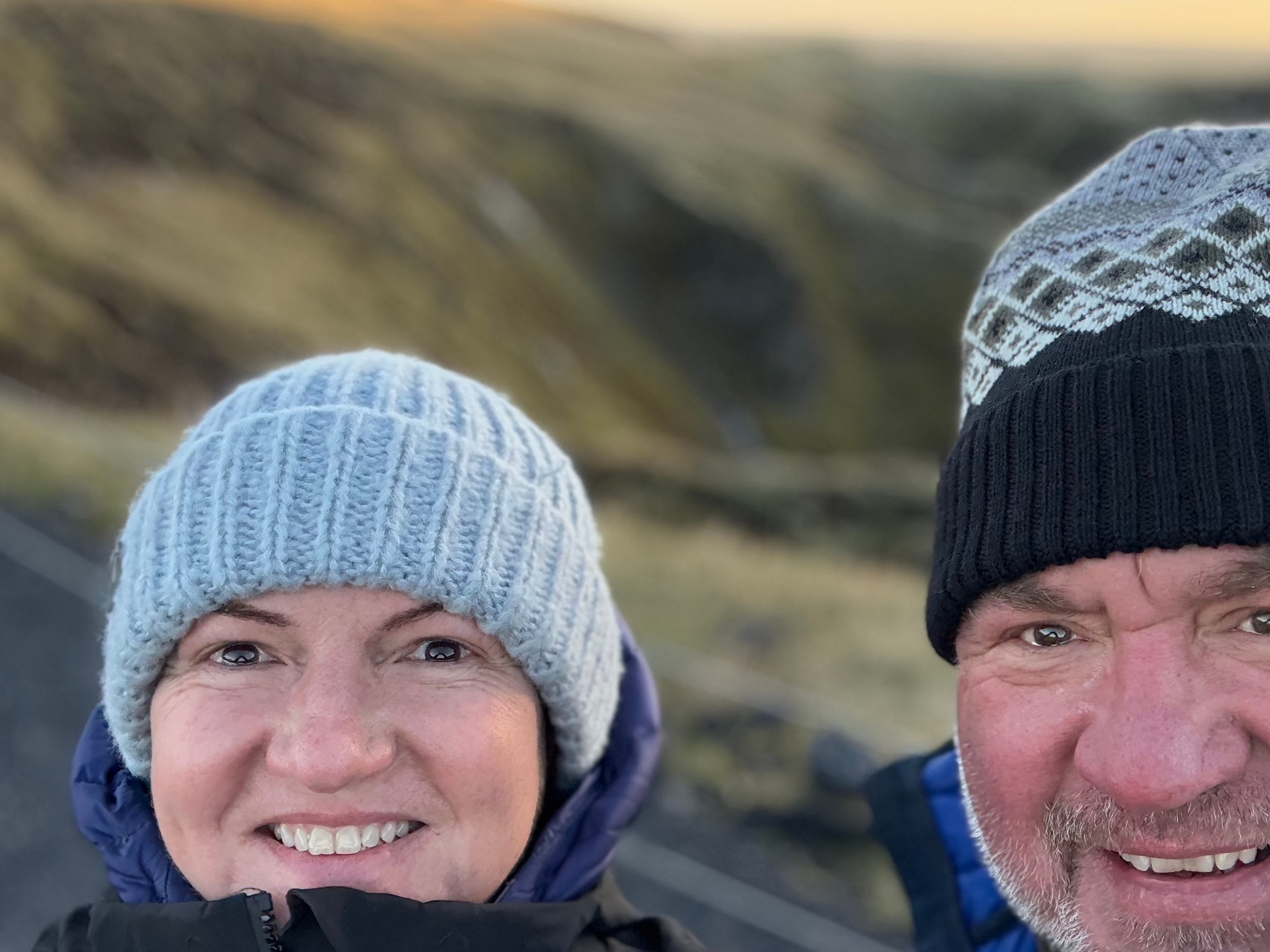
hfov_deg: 54.9
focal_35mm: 33
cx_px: 776
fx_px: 1211
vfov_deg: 42.9
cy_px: 513
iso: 80
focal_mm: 2.69
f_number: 1.9
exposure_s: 1/206
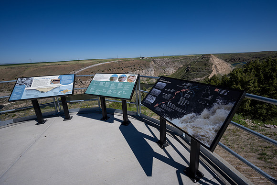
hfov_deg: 101.5
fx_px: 113
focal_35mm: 15
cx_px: 145
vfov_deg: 78.5
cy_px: 88
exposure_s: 1/500
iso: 100
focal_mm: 14
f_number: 8
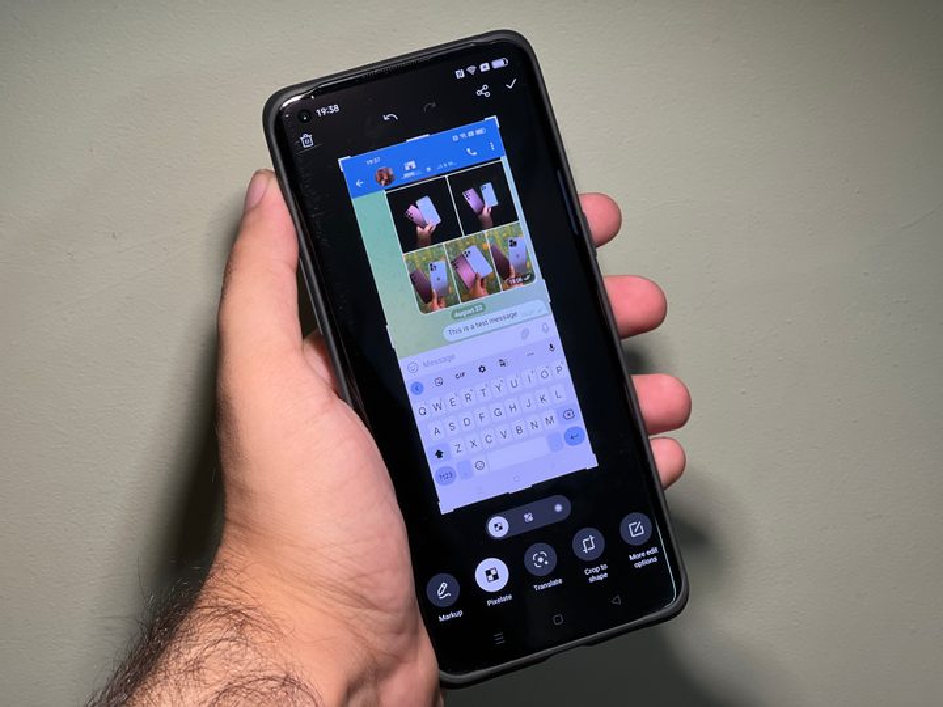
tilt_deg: -33.9
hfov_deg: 25.3
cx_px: 472
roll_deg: +2.8
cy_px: 354
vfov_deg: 19.1
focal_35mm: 77
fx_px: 2098
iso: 125
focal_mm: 9
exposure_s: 1/104
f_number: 2.8
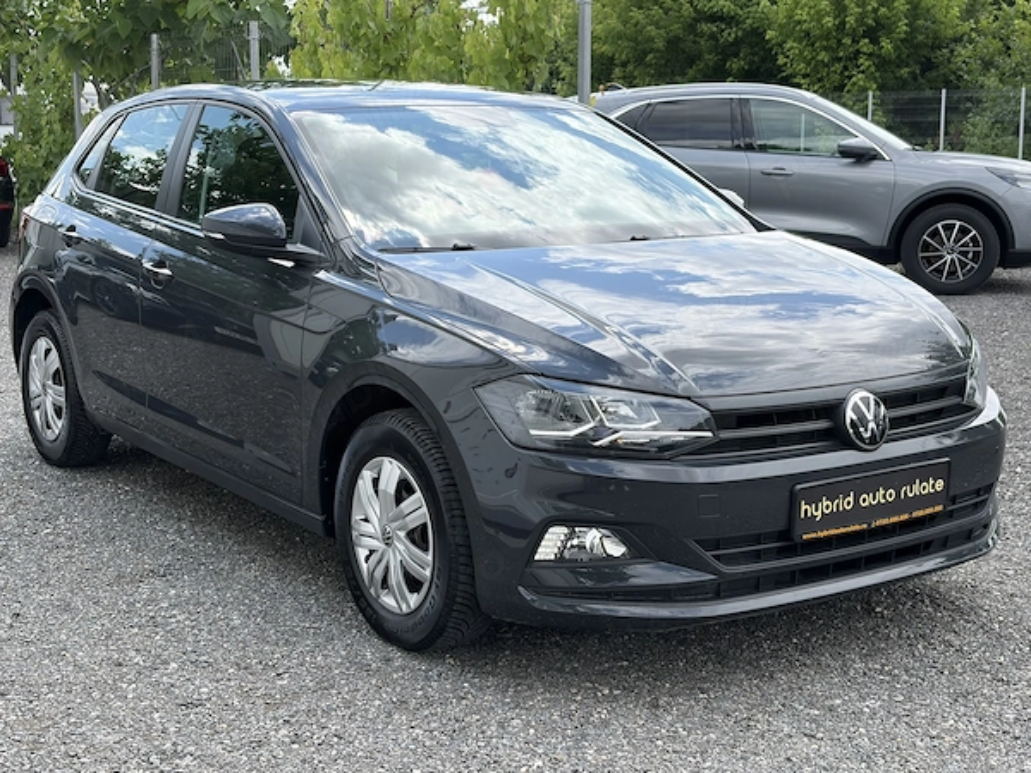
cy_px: 386
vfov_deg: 28.0
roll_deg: +1.0
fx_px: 1549
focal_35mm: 52
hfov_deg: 36.8
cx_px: 516
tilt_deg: -9.3
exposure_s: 1/1626
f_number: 1.6
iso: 32
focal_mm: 5.96
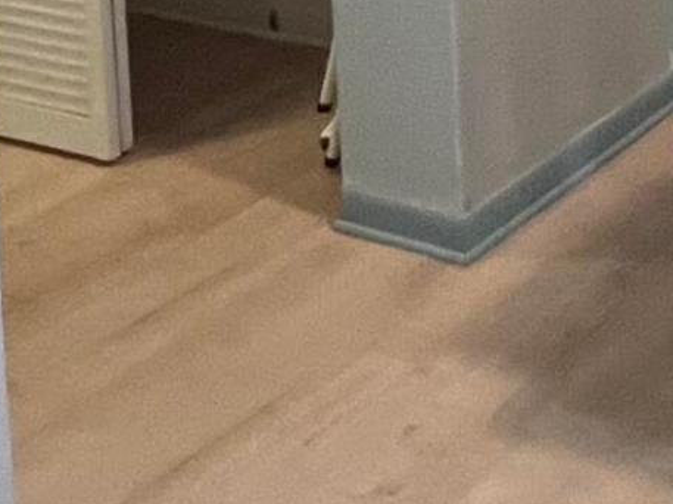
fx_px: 1593
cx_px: 885
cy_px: -447
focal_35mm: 82
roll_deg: +1.3
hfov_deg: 21.5
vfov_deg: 15.2
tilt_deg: -5.5
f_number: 1.8
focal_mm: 1.57
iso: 250
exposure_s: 1/60
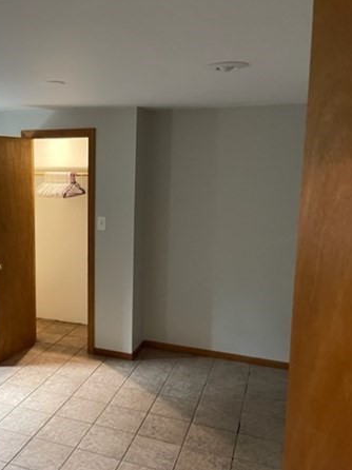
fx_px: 475
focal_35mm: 35
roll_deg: -0.2
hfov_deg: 39.0
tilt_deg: -9.1
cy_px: 234
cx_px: 67
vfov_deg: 52.7
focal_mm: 5.1
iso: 400
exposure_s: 1/40
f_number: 1.6
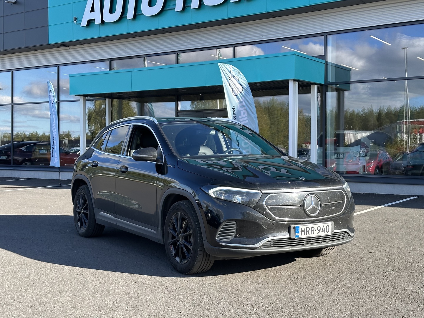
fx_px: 588
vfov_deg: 30.3
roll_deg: +0.0
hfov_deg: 39.7
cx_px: 212
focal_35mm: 48
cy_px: 159
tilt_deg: +1.0
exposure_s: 1/887
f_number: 1.78
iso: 64
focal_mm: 6.86
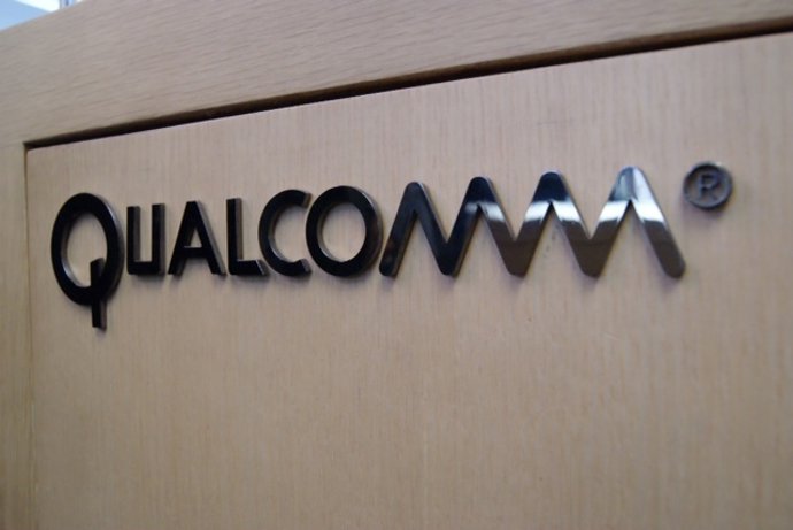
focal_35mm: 33
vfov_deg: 40.0
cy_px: 265
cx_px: 396
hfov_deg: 57.2
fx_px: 727
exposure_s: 1/25
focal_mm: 22
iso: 1600
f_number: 5.6
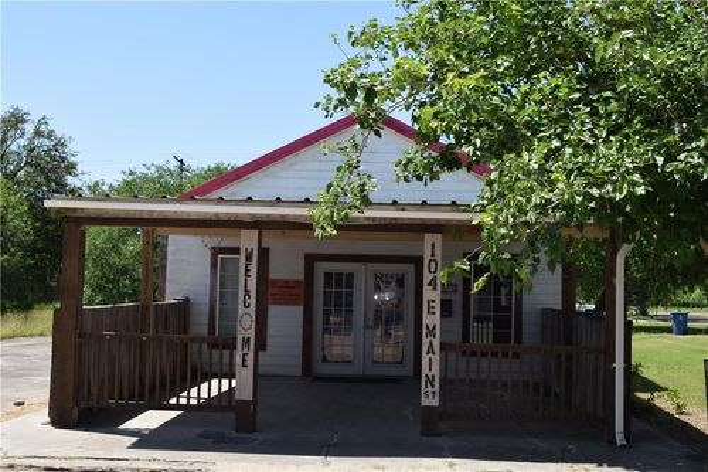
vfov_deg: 28.9
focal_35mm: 46
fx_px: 914
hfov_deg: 42.3
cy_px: 236
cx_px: 354
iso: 100
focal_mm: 31
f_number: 11
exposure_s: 1/200
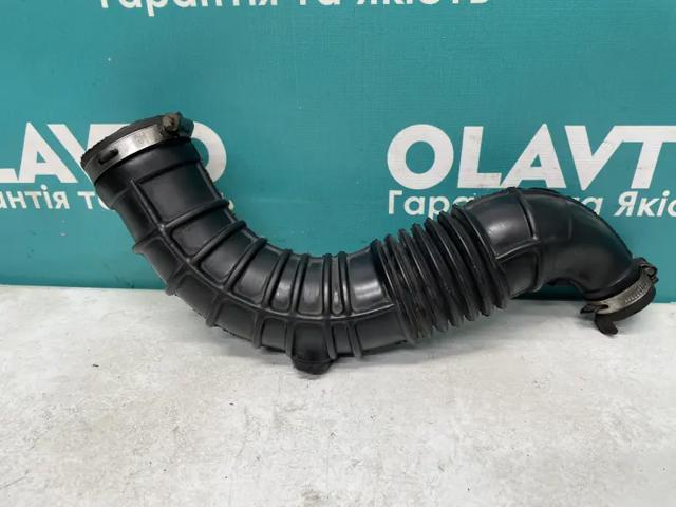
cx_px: 338
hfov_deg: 67.3
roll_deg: +1.4
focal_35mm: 26
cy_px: 254
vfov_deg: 53.1
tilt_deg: -29.7
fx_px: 508
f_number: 1.6
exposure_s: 1/100
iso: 100
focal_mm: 4.2
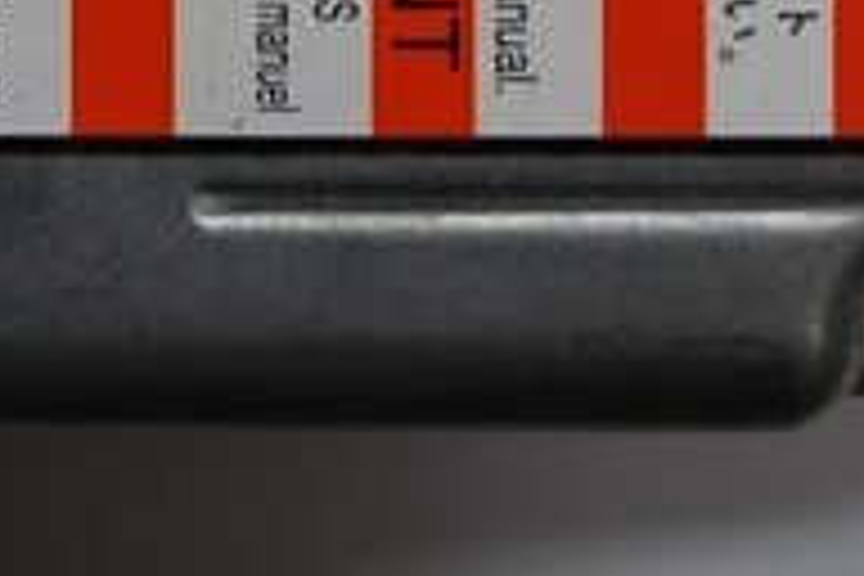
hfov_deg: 10.0
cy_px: -857
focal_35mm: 205
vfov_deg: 6.4
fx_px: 4920
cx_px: 88
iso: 200
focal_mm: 26
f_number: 4.5
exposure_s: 1/50
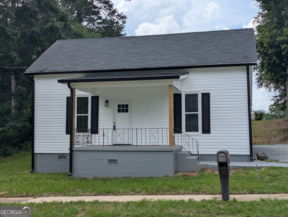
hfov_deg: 39.6
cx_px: 144
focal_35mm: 48
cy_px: 108
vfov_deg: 30.3
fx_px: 400
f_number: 1.85
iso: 47
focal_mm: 6.81
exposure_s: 1/2532
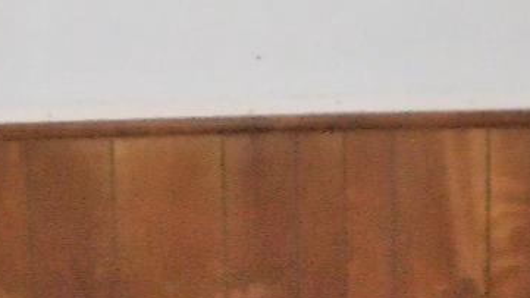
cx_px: 261
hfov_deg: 18.9
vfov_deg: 10.7
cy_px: 135
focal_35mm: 113
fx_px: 1588
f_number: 3.2
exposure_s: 1/30
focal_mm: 4.6
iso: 400
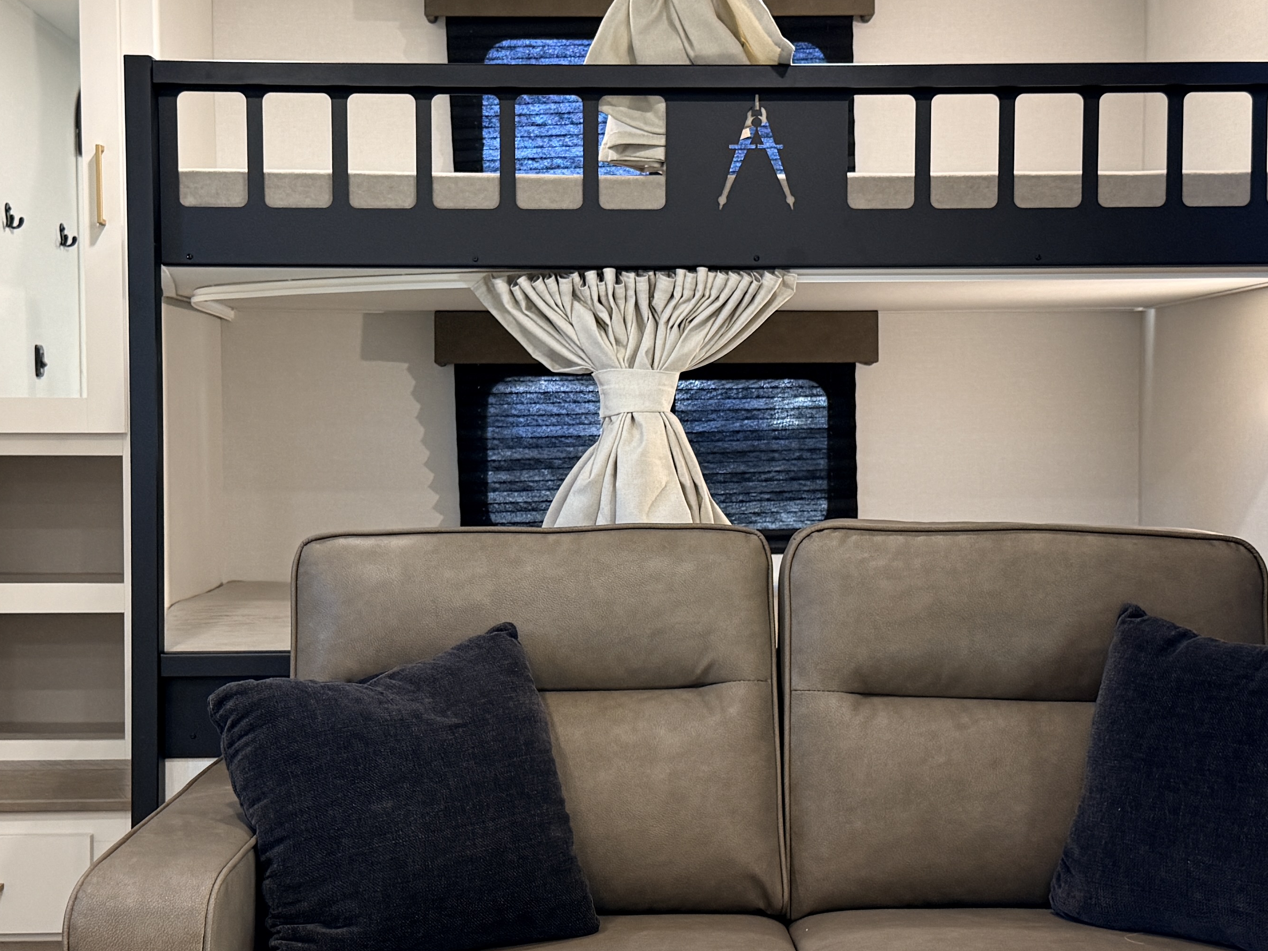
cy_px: 478
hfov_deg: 37.5
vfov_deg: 28.6
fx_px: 1868
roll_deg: +0.4
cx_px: 632
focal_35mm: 51
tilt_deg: -1.0
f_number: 1.78
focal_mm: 6.76
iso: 250
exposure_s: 1/60
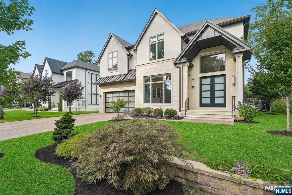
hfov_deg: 96.8
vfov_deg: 73.7
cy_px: 98
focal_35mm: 16
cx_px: 146
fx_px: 130
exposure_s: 1/160
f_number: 8
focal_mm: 16
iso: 400
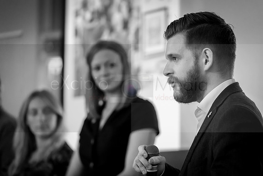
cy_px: 88
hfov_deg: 15.4
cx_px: 132
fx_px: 972
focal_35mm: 133
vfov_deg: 10.3
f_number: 2.8
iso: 5000
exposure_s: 1/160
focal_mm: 133
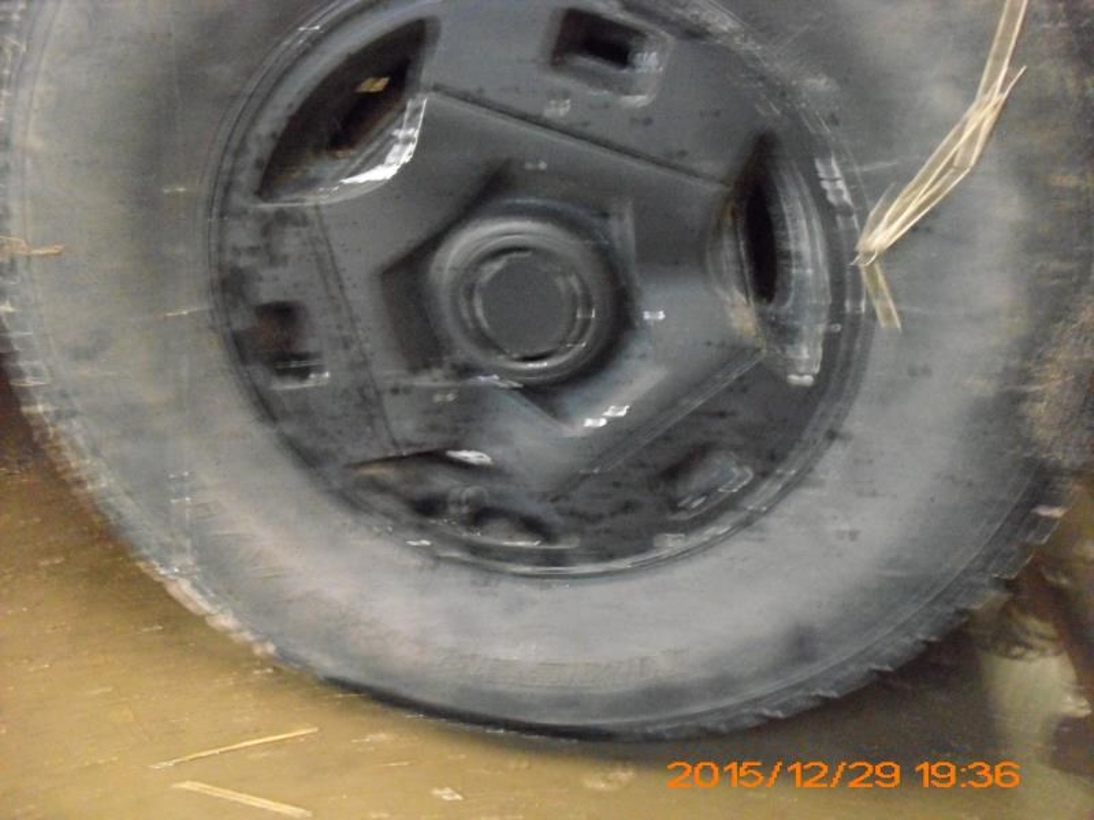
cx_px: 547
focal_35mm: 36
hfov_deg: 51.4
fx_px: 1138
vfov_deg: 39.7
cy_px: 410
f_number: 3.1
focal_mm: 6.3
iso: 1600
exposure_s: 1/8
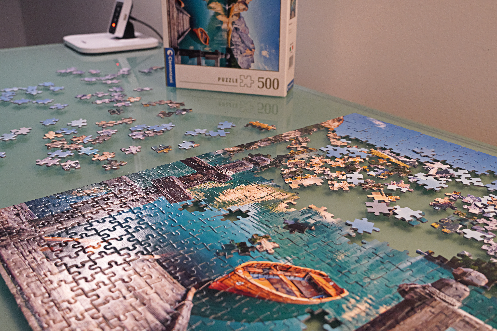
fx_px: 538
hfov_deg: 49.6
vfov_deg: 34.2
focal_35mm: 39
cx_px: 248
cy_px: 166
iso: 1600
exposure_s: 1/25
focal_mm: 26
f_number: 5.6
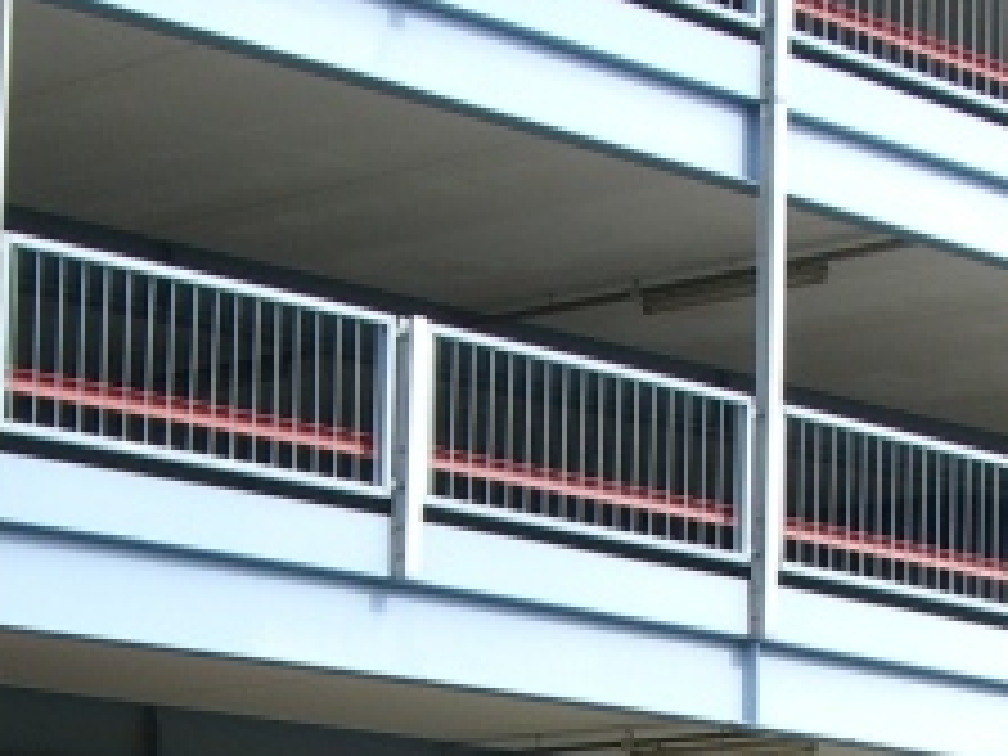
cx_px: 634
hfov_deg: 14.5
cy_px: 1107
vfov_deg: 10.6
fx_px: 3960
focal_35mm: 136
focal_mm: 6.2
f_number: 4.3
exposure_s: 1/200
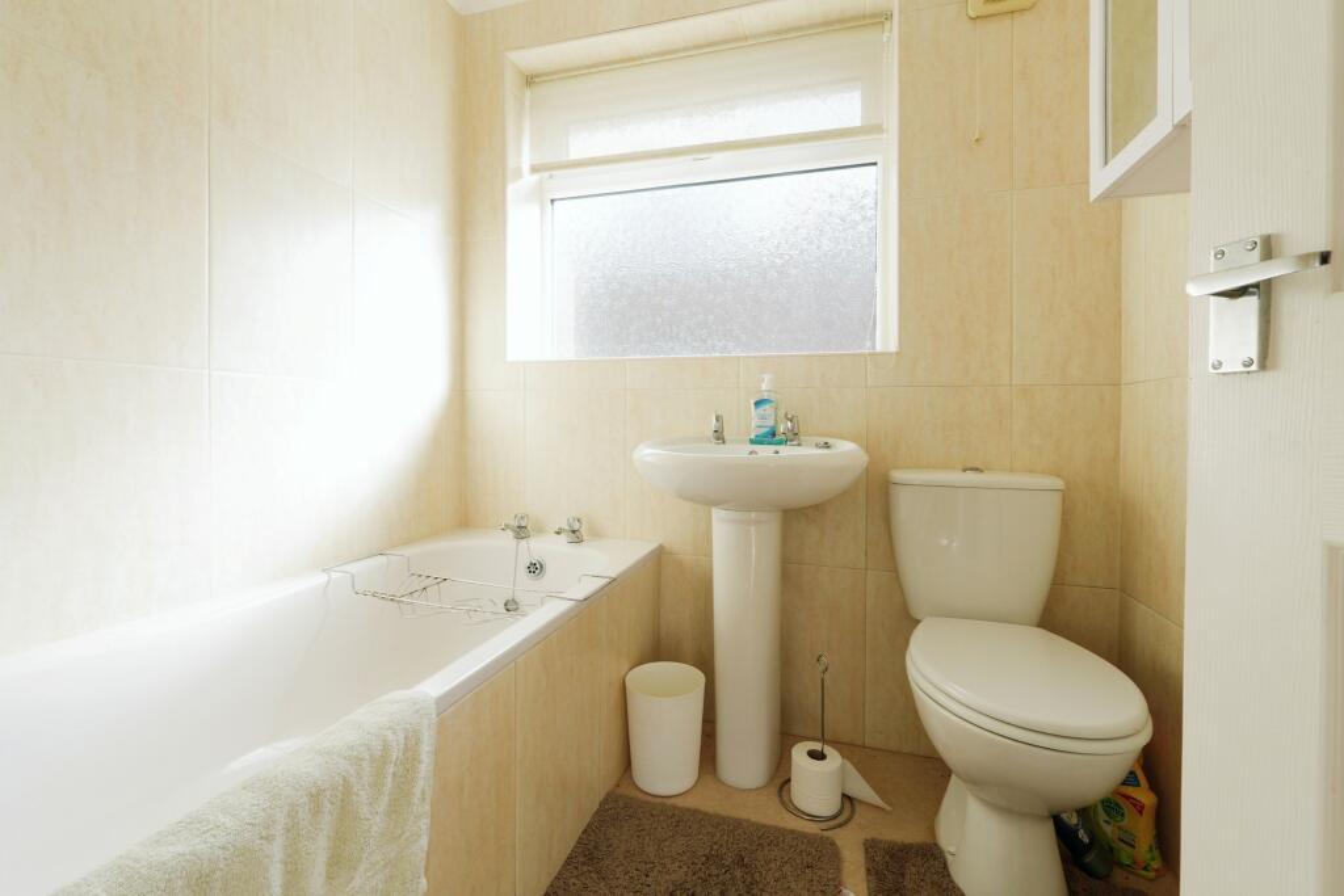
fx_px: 560
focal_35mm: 15
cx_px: 672
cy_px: 448
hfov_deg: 100.4
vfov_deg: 77.3
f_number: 8
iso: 160
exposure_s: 1/40
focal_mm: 10
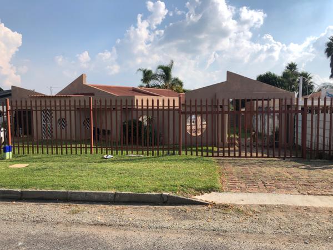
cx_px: 166
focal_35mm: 28
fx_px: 269
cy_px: 125
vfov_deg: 49.7
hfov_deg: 63.4
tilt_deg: -3.7
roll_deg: +0.6
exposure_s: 1/2667
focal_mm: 4
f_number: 1.8
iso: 20
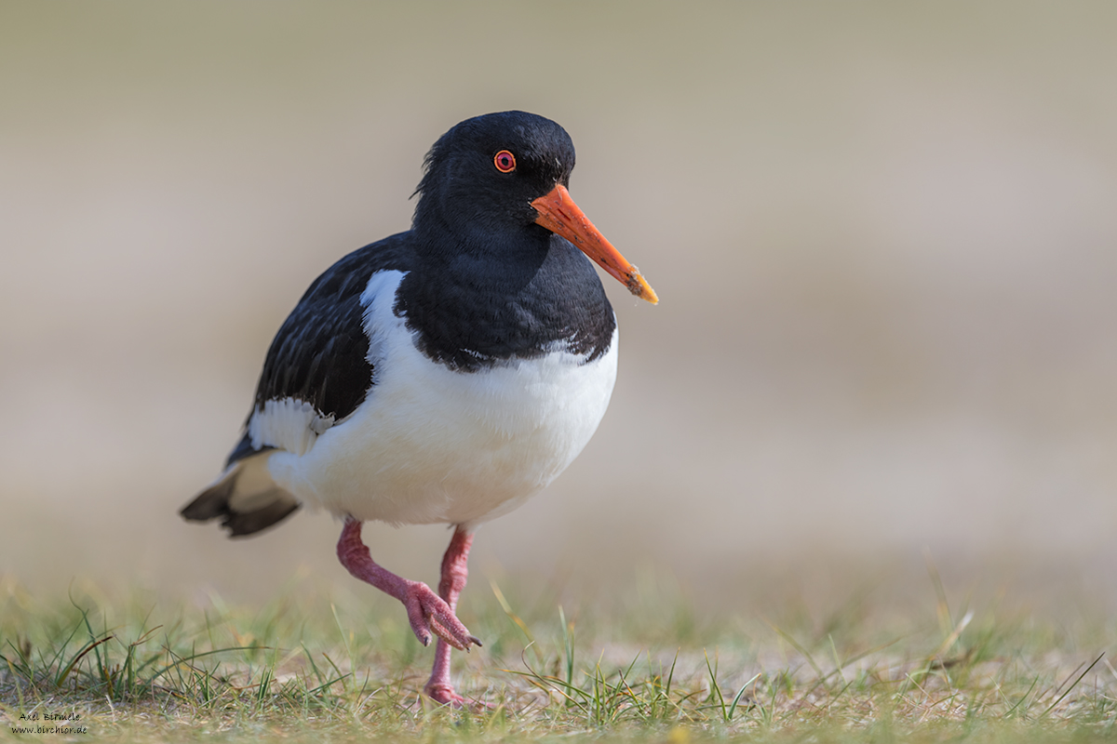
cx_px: 558
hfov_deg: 4.1
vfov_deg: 2.7
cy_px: 372
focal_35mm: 500
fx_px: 15513
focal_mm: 500
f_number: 4
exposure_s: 1/1000
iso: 100
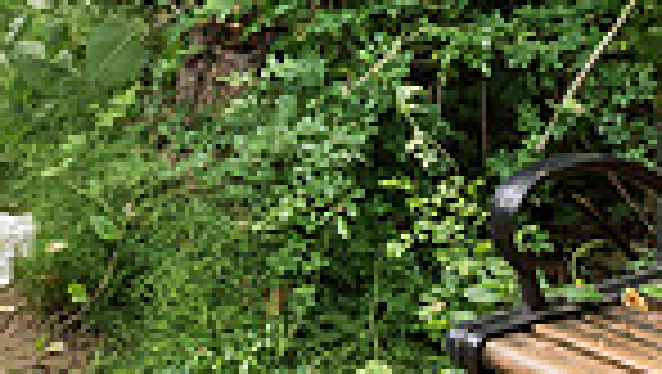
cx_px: -427
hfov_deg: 17.9
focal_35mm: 102
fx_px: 1792
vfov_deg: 10.5
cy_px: -469
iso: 800
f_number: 4
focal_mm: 24
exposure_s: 1/500
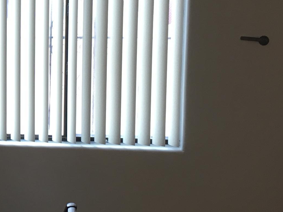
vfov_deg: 17.5
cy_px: 66
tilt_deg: -6.8
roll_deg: +0.7
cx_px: -64
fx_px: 687
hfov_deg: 21.5
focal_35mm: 84
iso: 50
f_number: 2.2
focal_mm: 4.15
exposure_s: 1/30
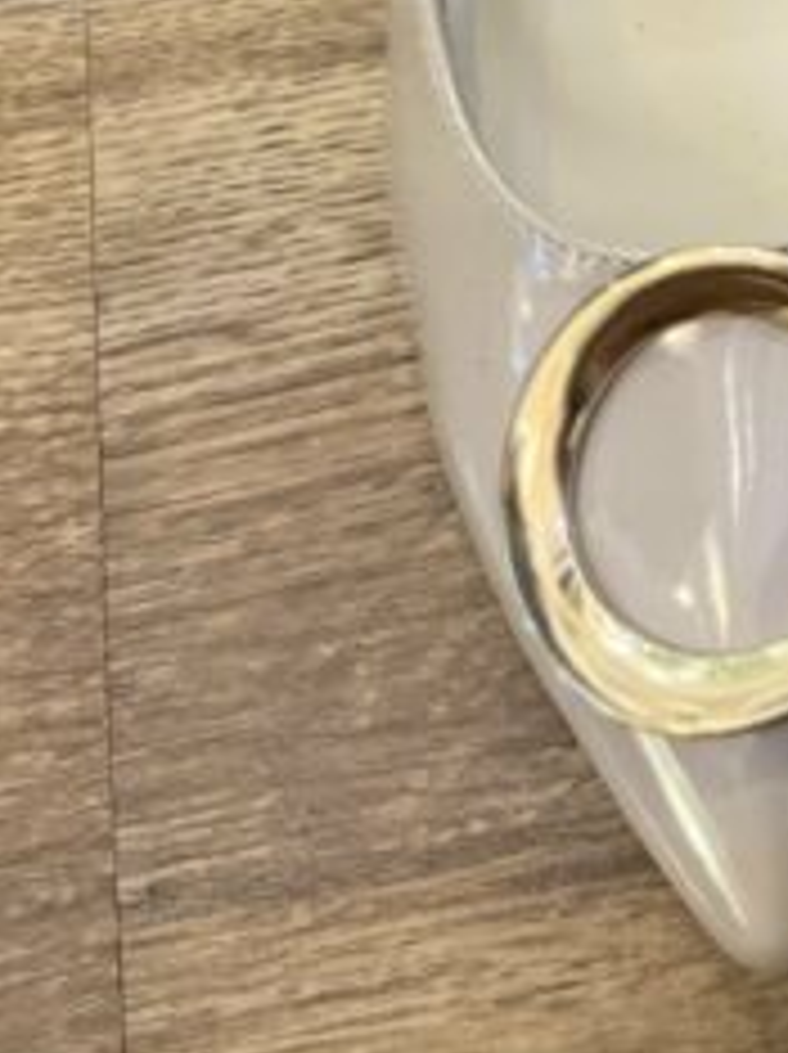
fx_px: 2706
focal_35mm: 89
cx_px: 1346
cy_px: -446
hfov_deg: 14.8
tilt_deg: -65.5
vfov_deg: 19.6
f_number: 1.6
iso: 400
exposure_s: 1/33
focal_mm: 5.1
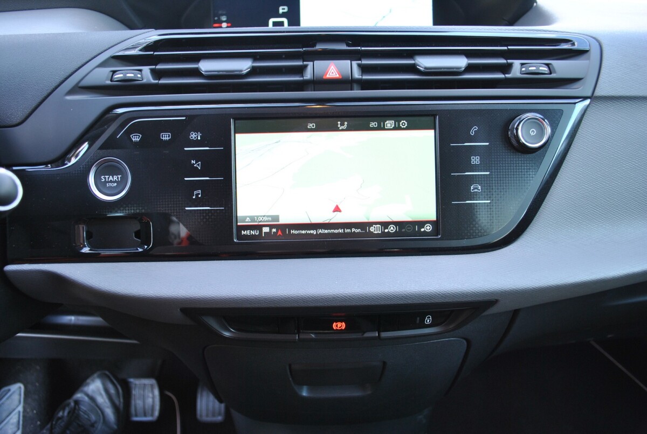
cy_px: 217
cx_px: 324
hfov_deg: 67.3
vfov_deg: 48.1
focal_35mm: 27
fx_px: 486
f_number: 3.5
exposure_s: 1/40
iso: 200
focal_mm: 18
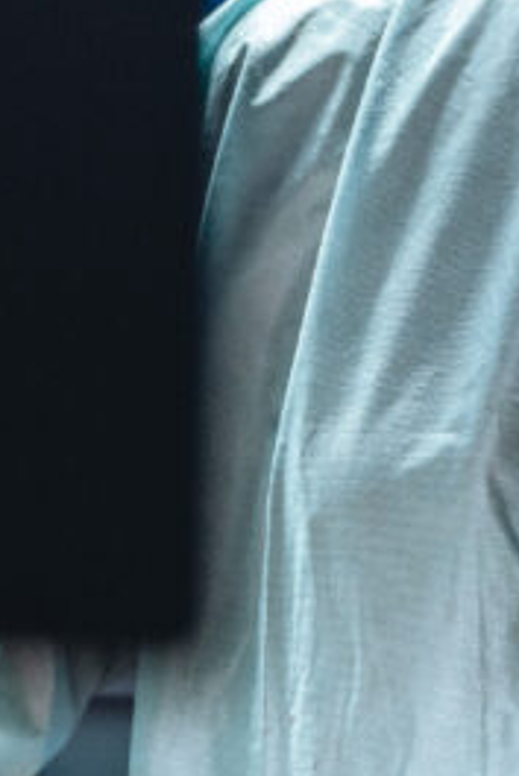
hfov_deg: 6.5
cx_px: 699
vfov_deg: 9.7
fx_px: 4557
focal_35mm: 211
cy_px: 35
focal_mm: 70
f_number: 2.8
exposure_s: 1/250
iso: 3200
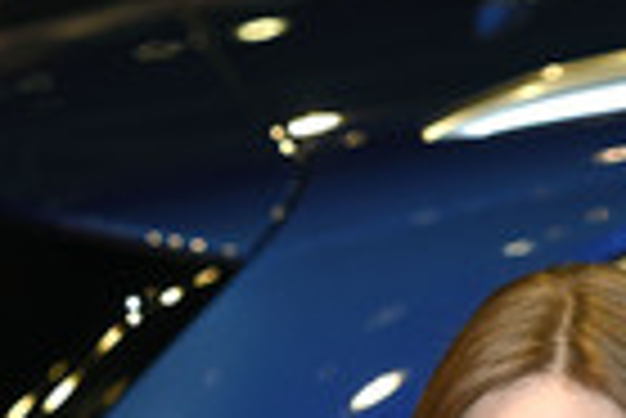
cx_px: 218
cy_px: 647
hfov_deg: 3.5
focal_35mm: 594
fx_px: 10340
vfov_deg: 2.3
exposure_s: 1/320
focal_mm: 122
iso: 400
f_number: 3.5
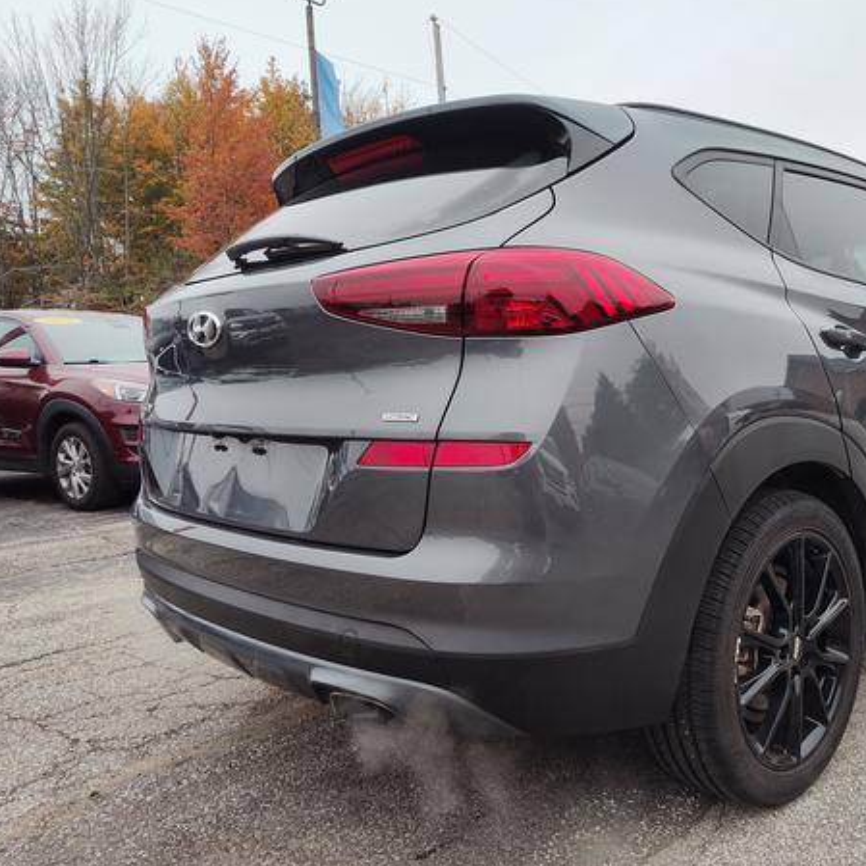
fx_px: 821
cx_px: 608
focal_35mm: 29
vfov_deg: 55.6
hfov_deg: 54.0
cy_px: 449
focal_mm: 5.56
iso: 100
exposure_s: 1/234
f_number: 1.88
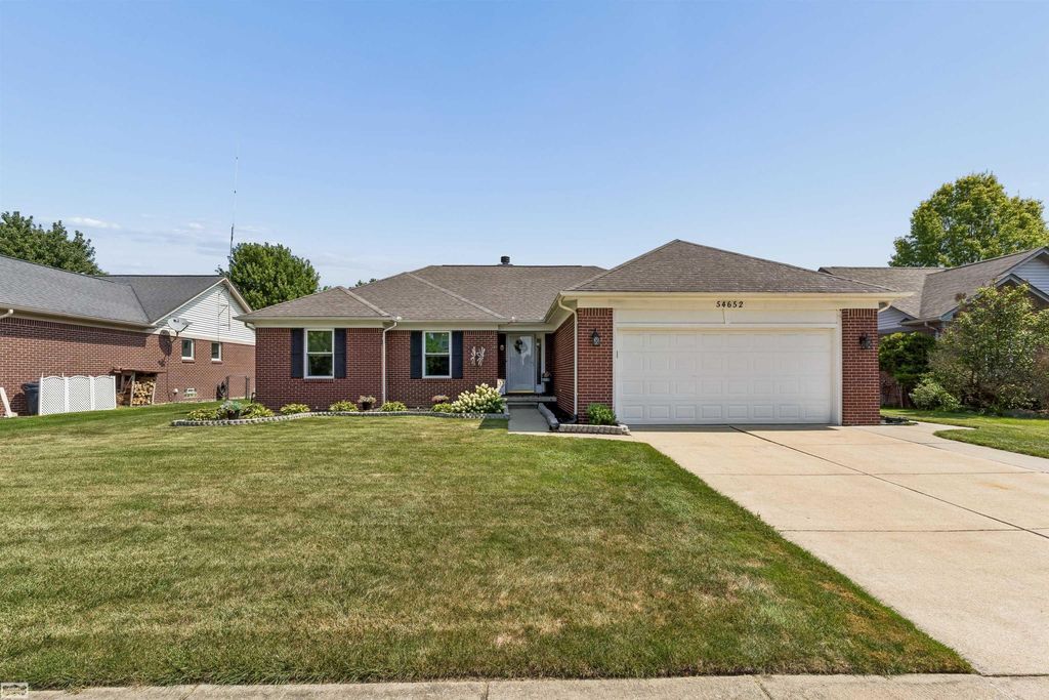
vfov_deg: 73.8
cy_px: 350
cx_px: 524
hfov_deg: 96.7
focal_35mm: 16
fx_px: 466
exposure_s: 1/320
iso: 200
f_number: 13
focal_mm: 16
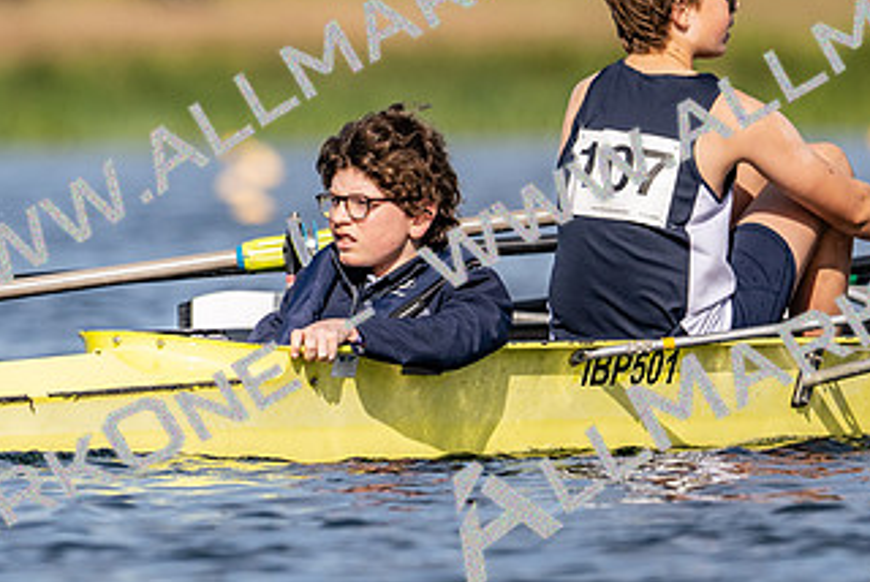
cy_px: 333
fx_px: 26317
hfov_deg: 1.9
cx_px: 220
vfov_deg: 1.3
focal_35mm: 1088
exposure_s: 1/2500
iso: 200
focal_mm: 400
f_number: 4.5
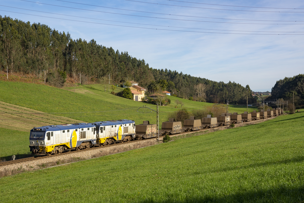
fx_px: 532
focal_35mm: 63
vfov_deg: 21.6
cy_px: 102
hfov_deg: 31.9
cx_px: 152
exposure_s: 1/500
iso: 200
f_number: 8
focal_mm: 42
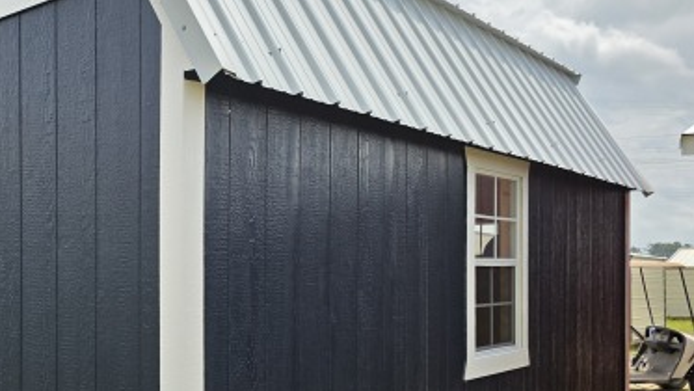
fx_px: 791
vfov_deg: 27.5
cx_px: 140
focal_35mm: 43
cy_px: 266
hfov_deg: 45.0
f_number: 1.7
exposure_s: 1/5608
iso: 80
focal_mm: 6.3
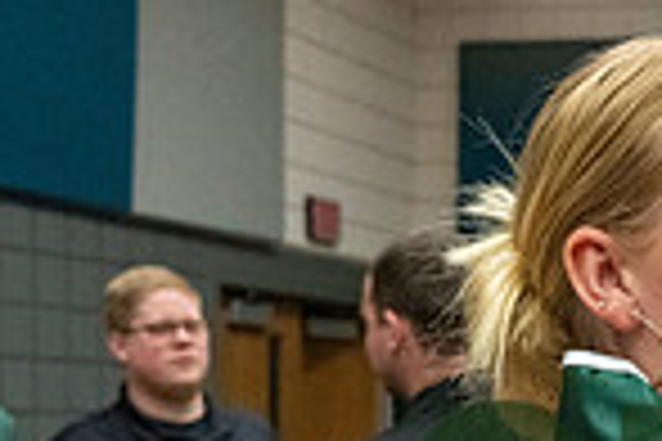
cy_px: 614
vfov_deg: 13.7
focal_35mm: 95
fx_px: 1747
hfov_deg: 20.3
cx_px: 757
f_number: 4
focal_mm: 24
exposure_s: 1/500
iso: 10000
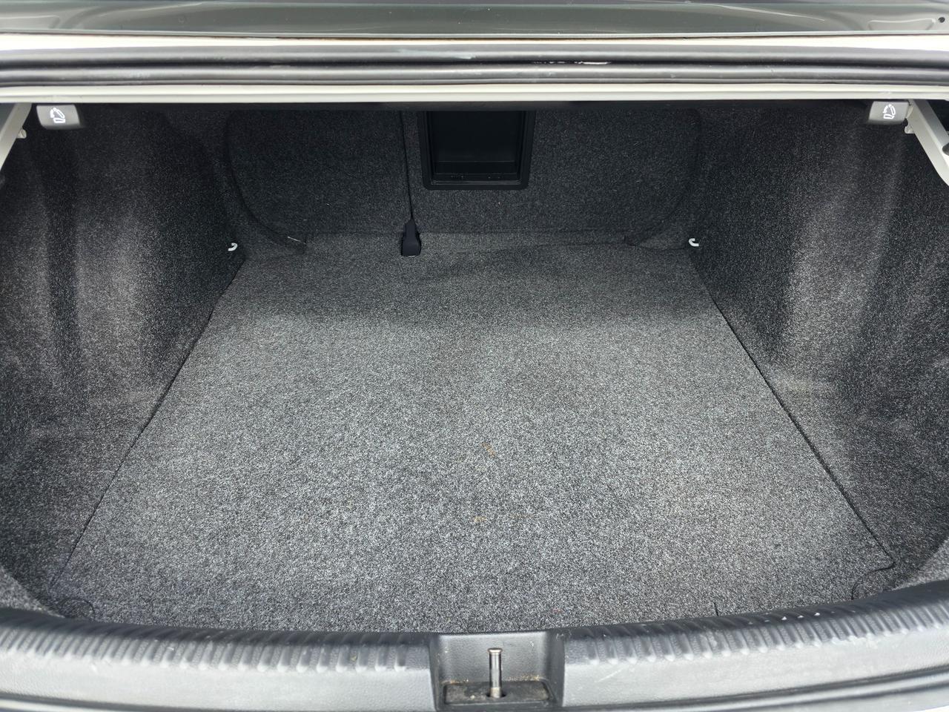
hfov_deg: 73.9
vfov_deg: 58.9
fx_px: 631
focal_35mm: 23
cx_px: 474
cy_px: 356
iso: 50
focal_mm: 6.3
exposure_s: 1/180
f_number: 1.7
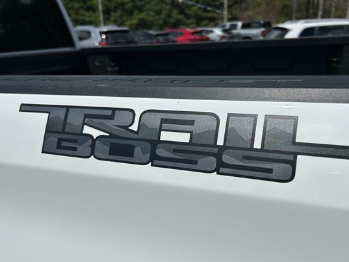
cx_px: 185
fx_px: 313
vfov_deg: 45.4
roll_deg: +1.2
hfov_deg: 58.3
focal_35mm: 31
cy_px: 148
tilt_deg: -19.9
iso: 50
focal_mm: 5.7
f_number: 1.5
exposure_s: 1/14286
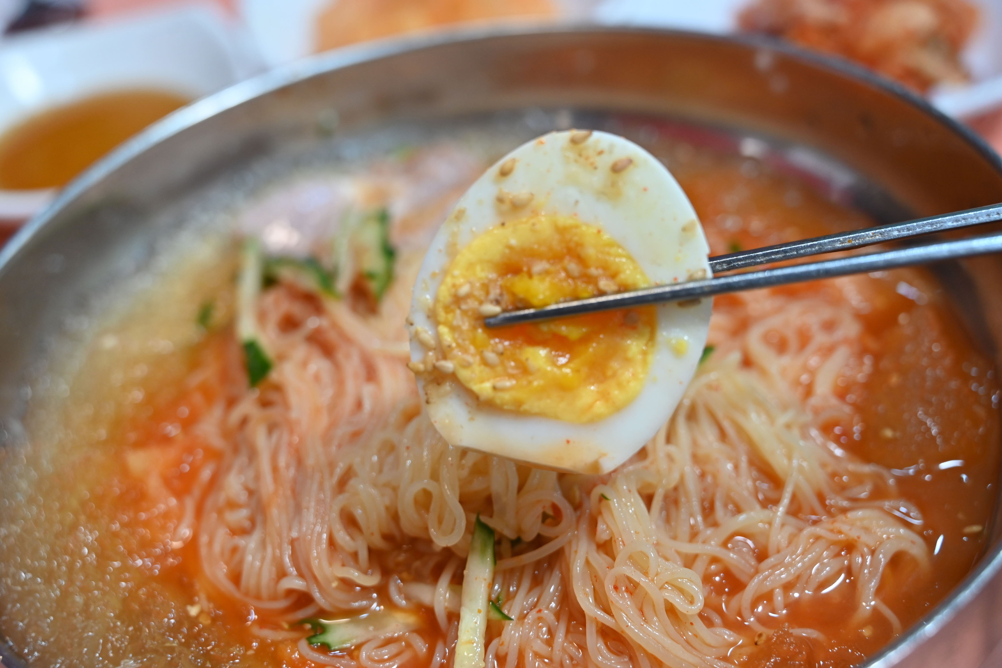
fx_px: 1196
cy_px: 334
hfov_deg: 45.4
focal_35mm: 43
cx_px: 501
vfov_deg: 31.2
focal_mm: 43
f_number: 5
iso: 1000
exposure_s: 1/160
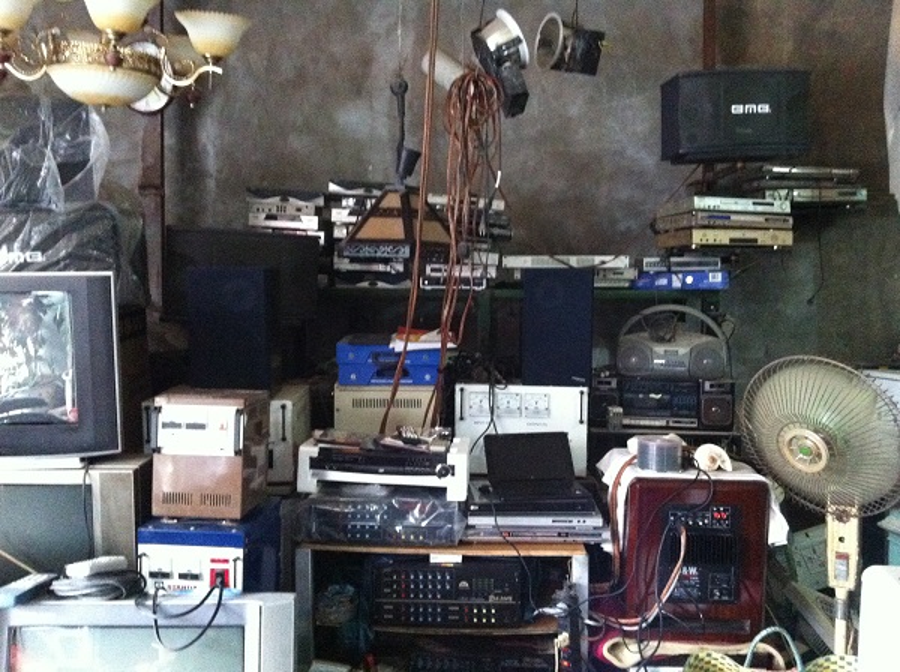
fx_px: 909
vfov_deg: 40.6
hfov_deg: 52.7
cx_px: 450
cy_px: 336
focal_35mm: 35
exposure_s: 1/15
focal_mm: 3.85
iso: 1000
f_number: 2.8
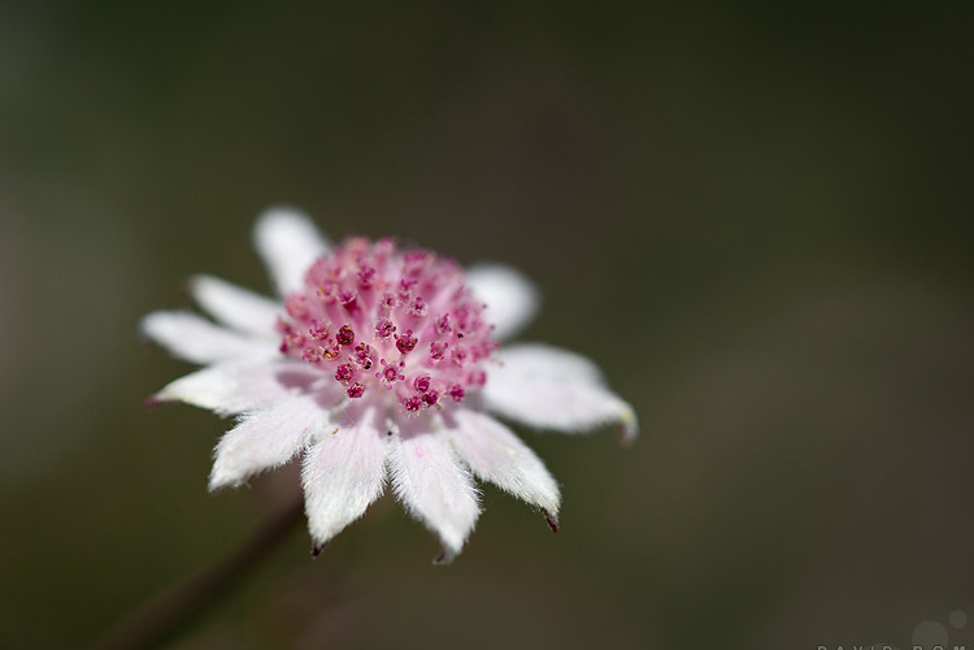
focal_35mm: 125
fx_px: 3382
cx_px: 561
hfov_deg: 16.4
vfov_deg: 11.0
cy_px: 225
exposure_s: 1/1250
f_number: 2.8
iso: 100
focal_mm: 90
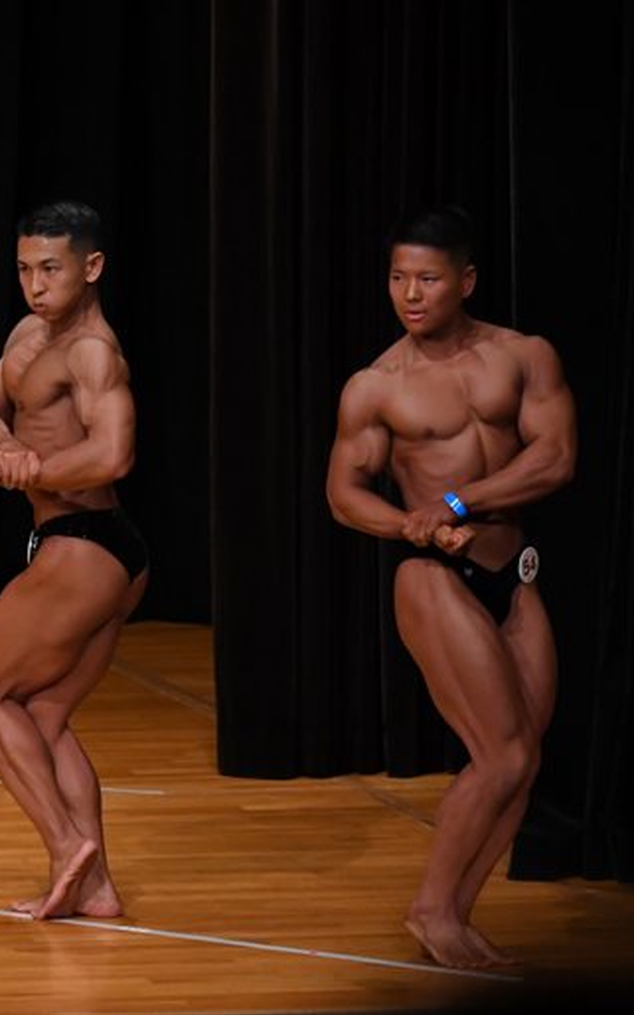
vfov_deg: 5.4
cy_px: 508
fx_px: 10843
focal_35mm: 392
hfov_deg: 3.3
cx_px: -23
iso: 3200
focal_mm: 170
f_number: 5.6
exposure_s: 1/400
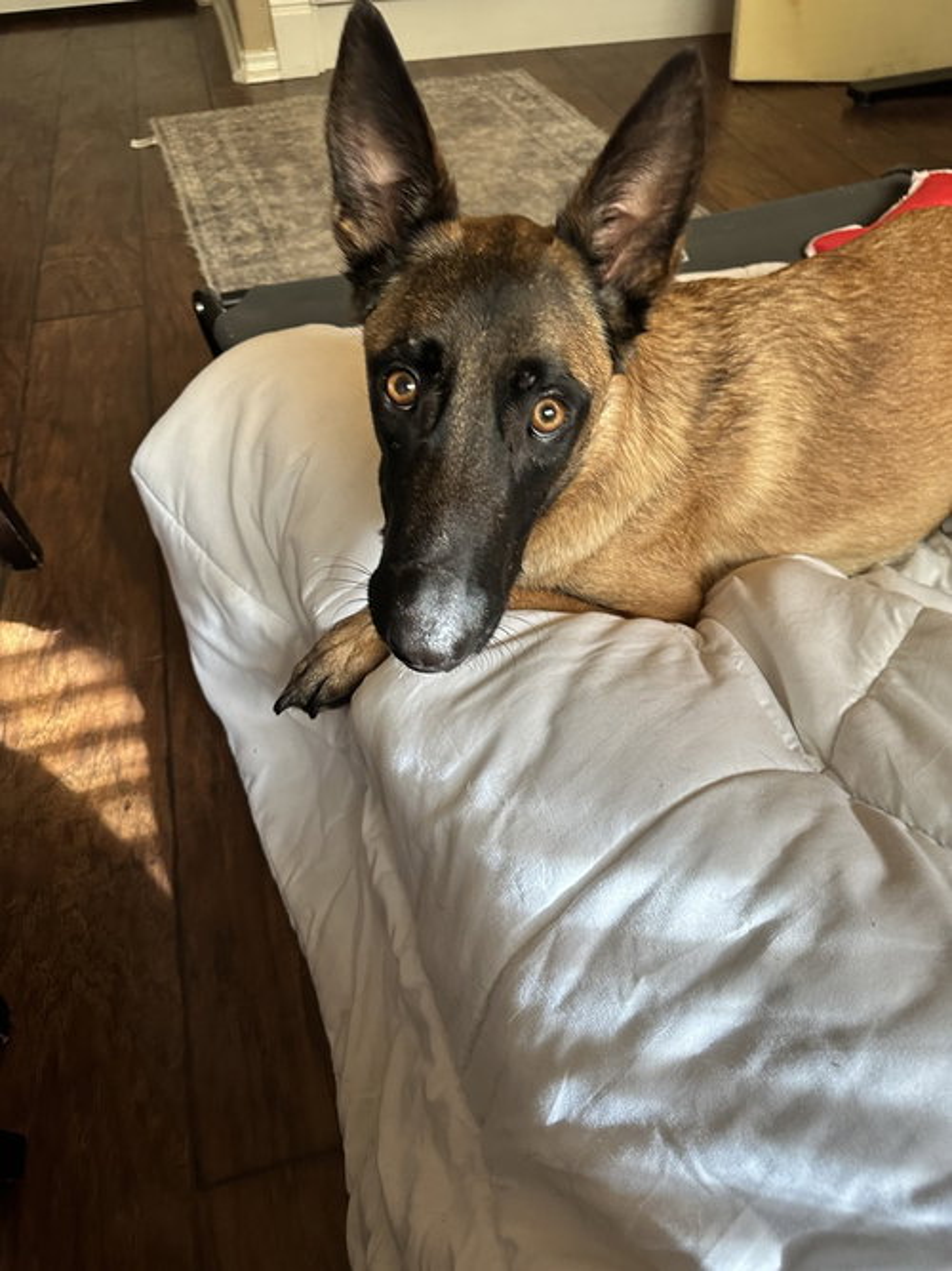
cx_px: 476
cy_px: 636
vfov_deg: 71.6
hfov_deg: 56.8
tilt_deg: -48.2
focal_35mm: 24
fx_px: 880
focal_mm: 6.86
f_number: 1.78
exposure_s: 1/60
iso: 400
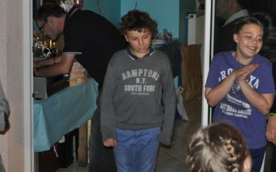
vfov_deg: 15.3
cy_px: 35
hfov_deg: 24.0
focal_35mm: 85
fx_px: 640
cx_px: 221
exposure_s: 1/60
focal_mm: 26
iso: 800
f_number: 4
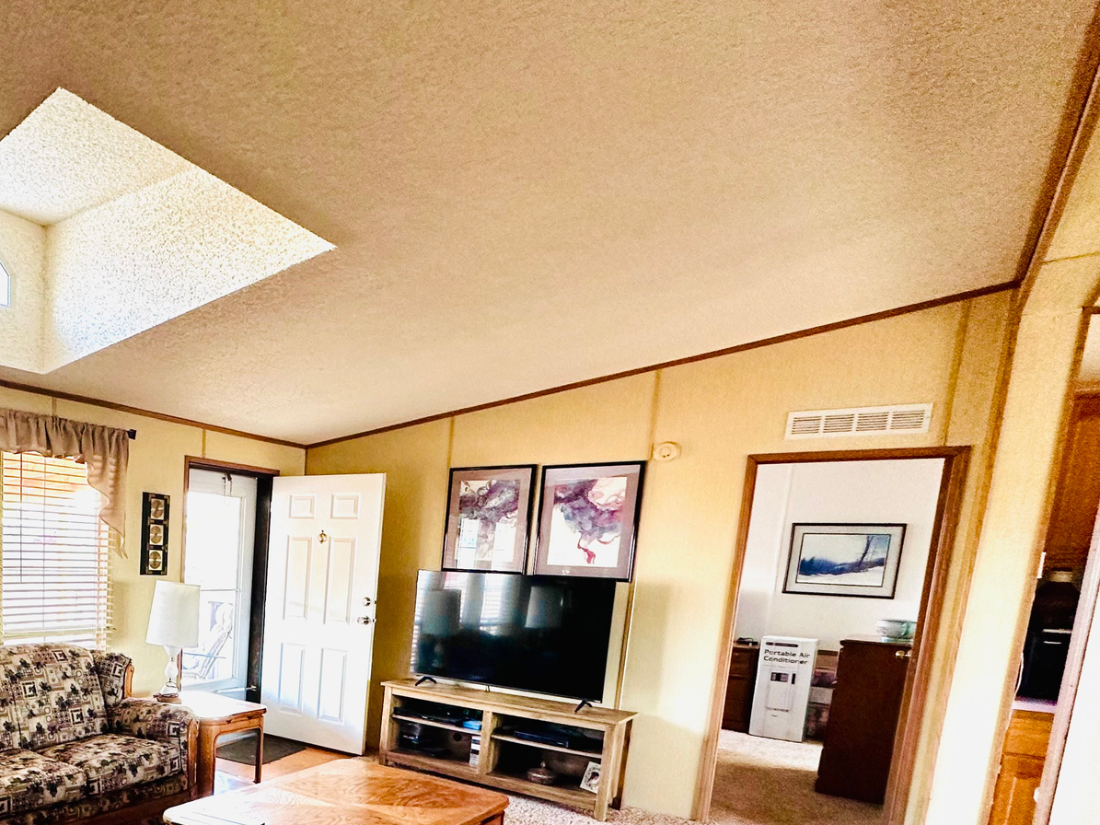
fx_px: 763
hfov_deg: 64.8
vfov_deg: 53.0
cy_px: 664
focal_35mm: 24
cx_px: 210
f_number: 2.2
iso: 320
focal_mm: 2.22
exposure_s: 1/99
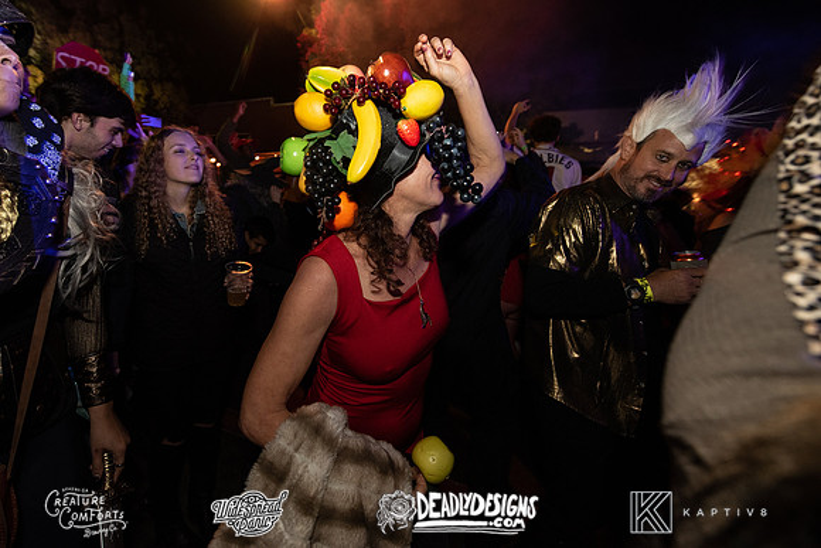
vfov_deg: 72.7
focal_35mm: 16
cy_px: 231
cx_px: 347
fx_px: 369
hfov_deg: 95.3
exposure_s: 1/60
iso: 2000
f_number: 3.5
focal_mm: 14
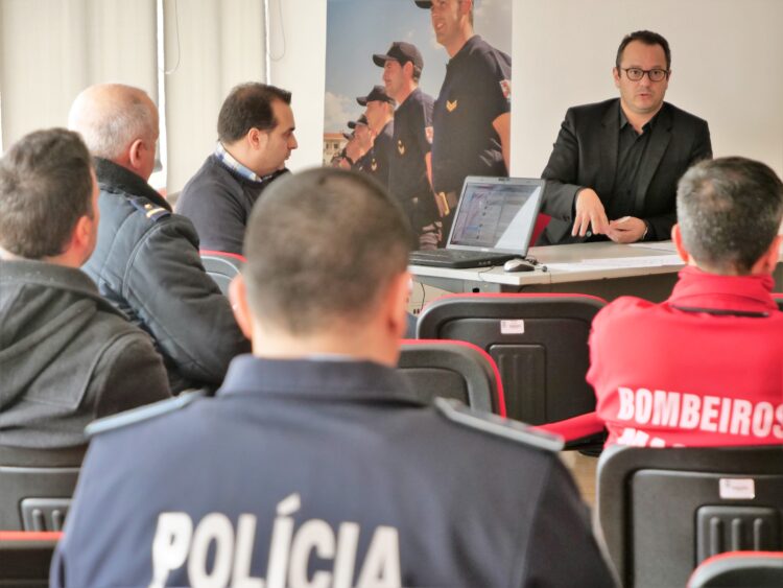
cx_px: 392
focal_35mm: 112
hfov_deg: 17.6
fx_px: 2534
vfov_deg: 13.2
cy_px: 294
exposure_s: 1/125
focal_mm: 56
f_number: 4
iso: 1250
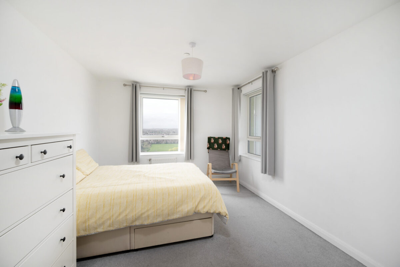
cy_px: 134
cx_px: 200
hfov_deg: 104.2
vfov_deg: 81.3
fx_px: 156
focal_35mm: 14
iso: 400
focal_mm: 14
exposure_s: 1/50
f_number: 7.1
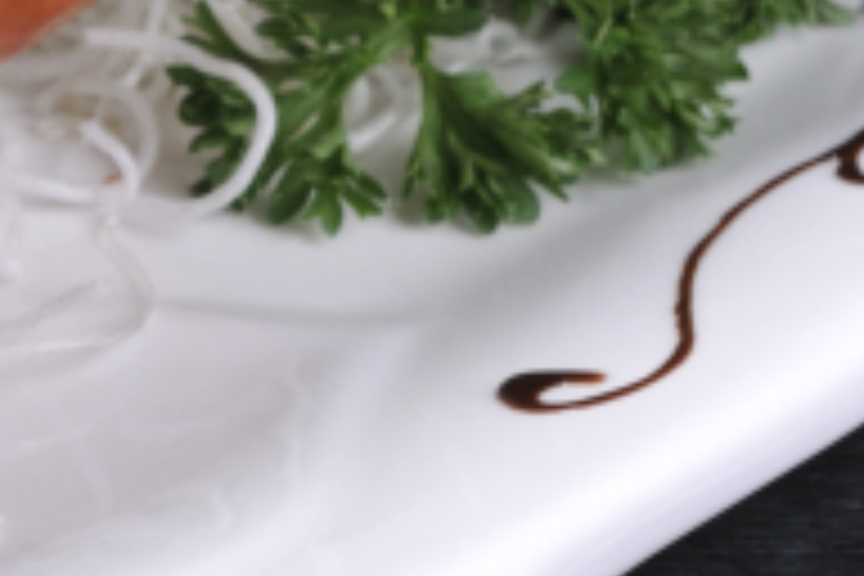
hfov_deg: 7.6
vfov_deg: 5.1
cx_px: -585
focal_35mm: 266
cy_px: -128
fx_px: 6384
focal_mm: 50
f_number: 11
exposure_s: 1/125
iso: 100
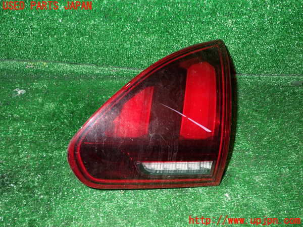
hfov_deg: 56.8
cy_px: 114
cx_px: 152
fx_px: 280
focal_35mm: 32
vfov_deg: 44.2
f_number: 7.1
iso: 800
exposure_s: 1/30
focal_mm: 5.79
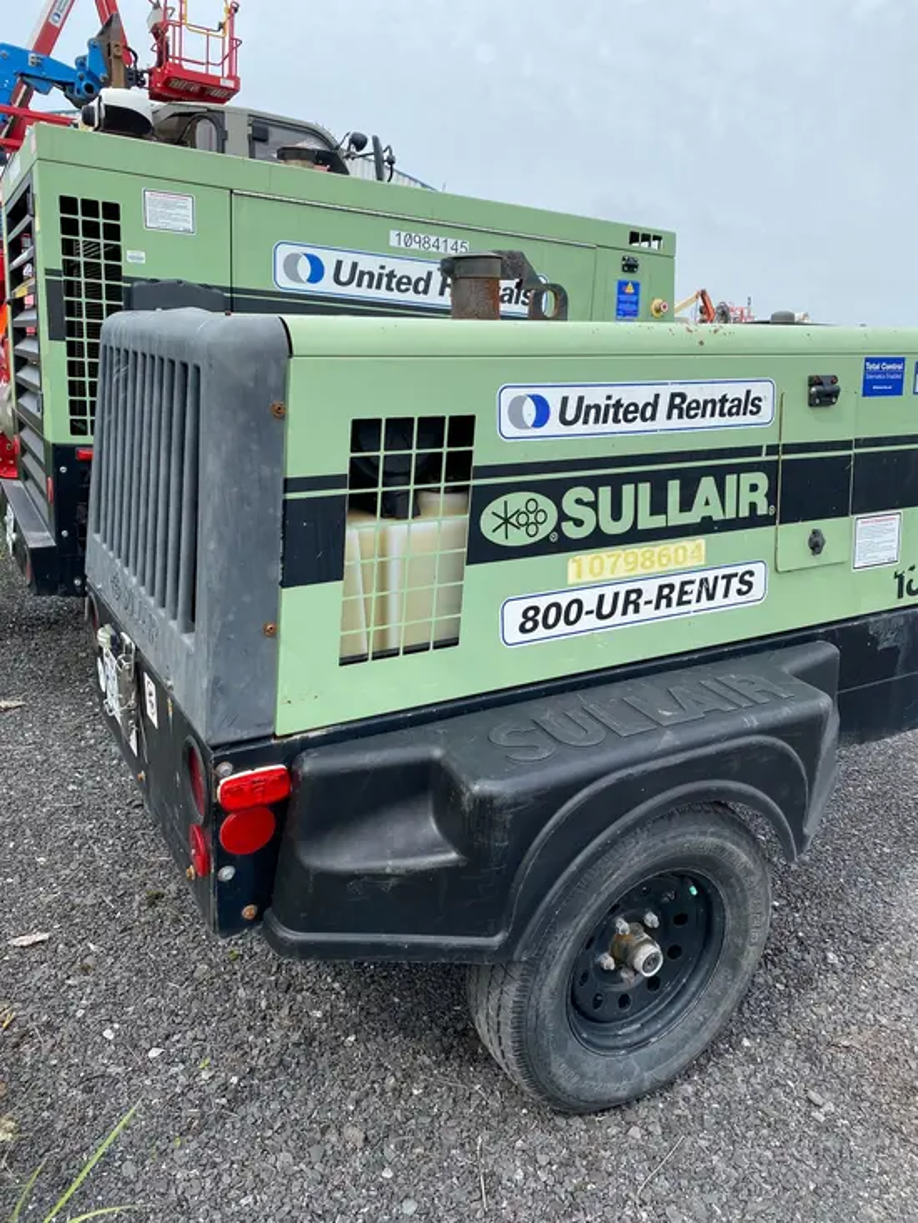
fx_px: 919
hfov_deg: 53.1
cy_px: 612
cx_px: 459
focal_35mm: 26
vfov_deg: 67.3
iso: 32
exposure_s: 1/1629
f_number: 1.8
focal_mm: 4.25
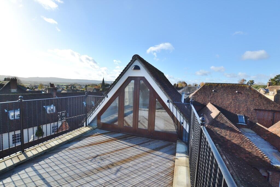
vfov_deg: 77.3
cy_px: 94
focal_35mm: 15
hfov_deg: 100.4
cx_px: 140
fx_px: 117
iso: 100
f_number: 7.1
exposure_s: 1/200
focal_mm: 10
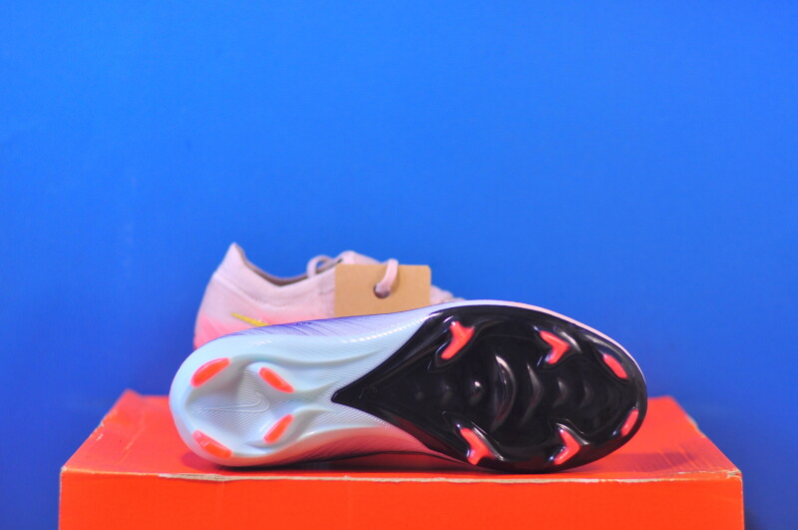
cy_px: 265
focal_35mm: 75
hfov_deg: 27.0
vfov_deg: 18.1
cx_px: 399
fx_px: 1660
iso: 250
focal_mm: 50
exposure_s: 1/320
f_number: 2.2
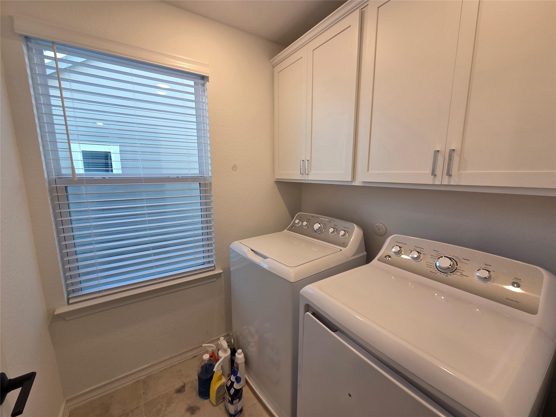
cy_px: 208
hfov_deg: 106.2
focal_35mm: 13
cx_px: 278
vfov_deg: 89.9
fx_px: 209
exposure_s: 1/120
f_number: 2.2
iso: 80
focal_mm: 2.2
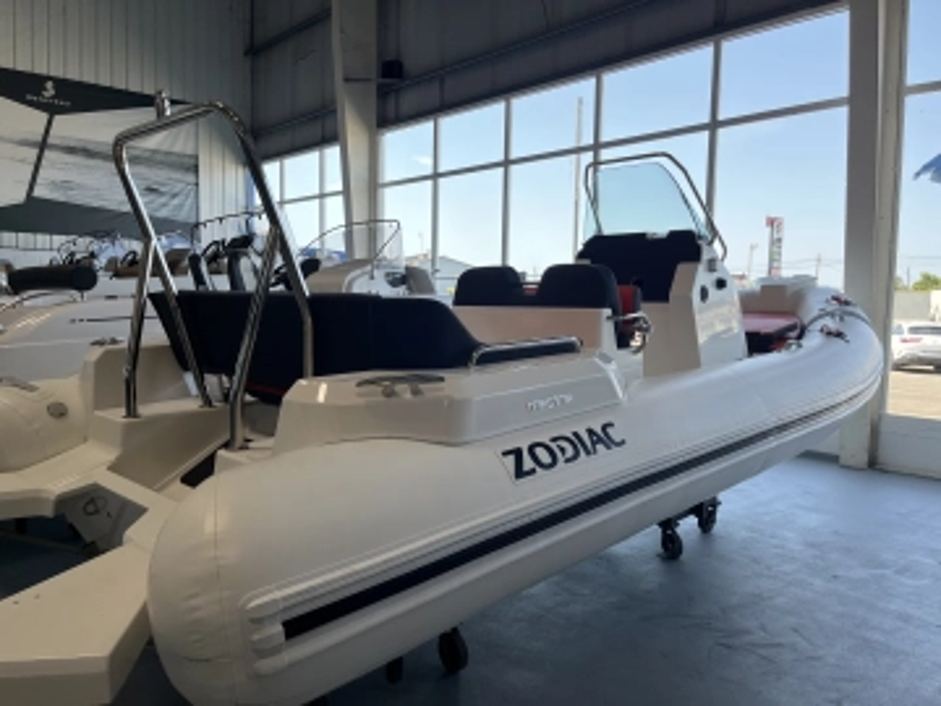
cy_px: 353
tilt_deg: -3.0
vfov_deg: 53.1
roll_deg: -0.8
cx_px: 470
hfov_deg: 67.3
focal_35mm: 26
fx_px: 707
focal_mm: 5.1
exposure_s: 1/639
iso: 50
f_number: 1.6
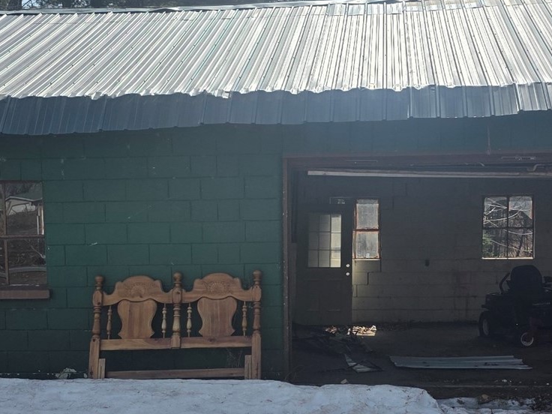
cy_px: 306
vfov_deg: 22.7
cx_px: 262
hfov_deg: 30.3
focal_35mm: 64
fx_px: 1021
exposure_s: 1/7944
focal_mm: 6.3
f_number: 1.7
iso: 40
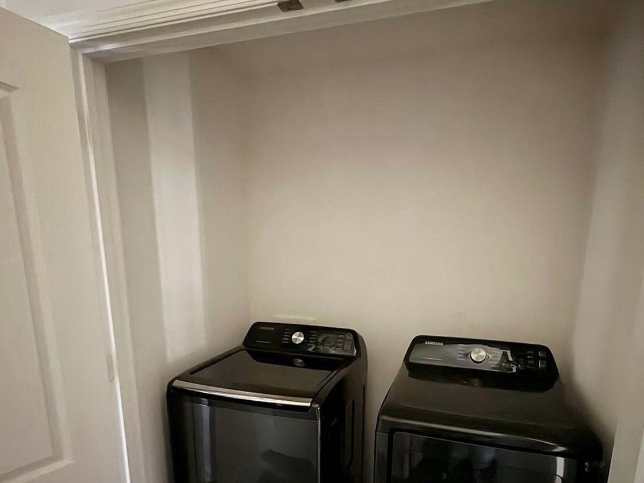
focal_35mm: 20
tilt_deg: -10.6
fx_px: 372
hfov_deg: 81.5
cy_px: 325
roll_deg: -1.0
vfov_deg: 64.1
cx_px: 354
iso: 1000
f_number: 2.2
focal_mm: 2.22
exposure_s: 1/17
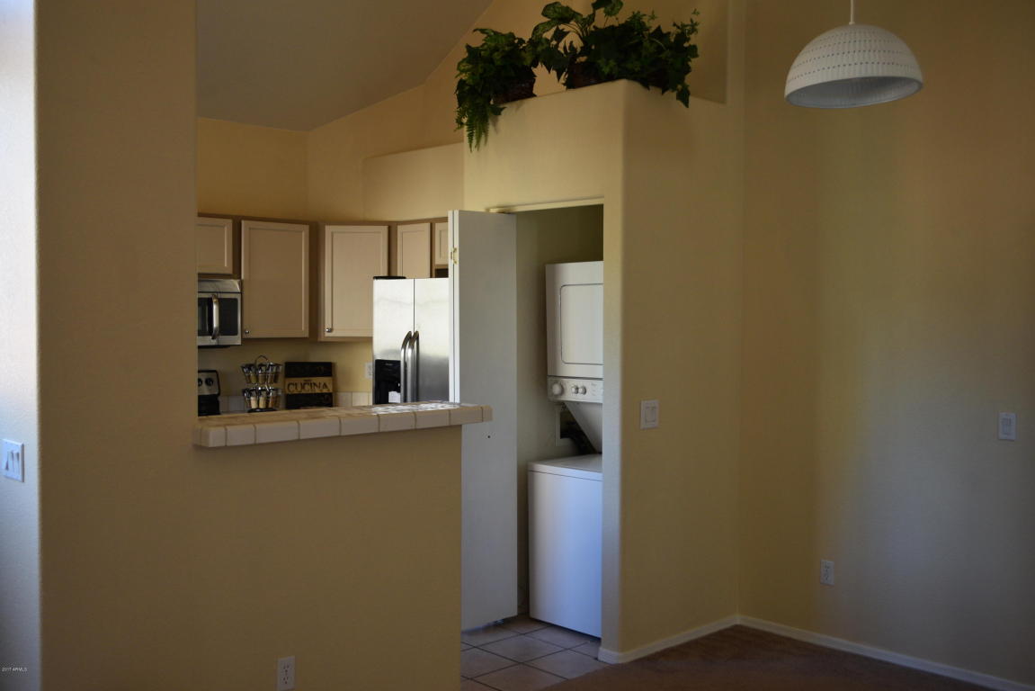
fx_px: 1035
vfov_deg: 36.9
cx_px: 518
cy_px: 346
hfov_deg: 53.1
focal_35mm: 36
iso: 400
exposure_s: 1/80
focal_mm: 24
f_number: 4.2
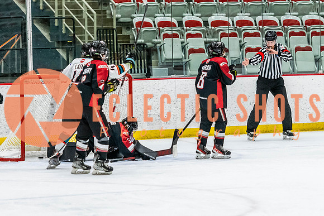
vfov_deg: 6.3
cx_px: 146
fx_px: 1978
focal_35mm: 220
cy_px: 132
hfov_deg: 9.4
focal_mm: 120
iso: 3200
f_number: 2.8
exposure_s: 1/640
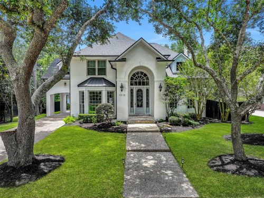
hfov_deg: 71.6
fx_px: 183
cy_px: 99
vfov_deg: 56.8
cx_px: 132
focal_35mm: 24
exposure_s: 1/160
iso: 100
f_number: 4
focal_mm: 12.29
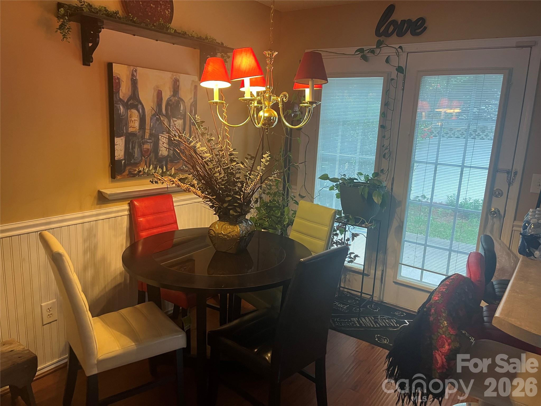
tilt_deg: -10.3
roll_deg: -2.7
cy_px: 203
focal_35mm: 26
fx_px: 406
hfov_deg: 67.3
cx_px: 270
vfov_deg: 53.1
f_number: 1.6
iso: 200
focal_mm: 5.1
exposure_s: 1/60
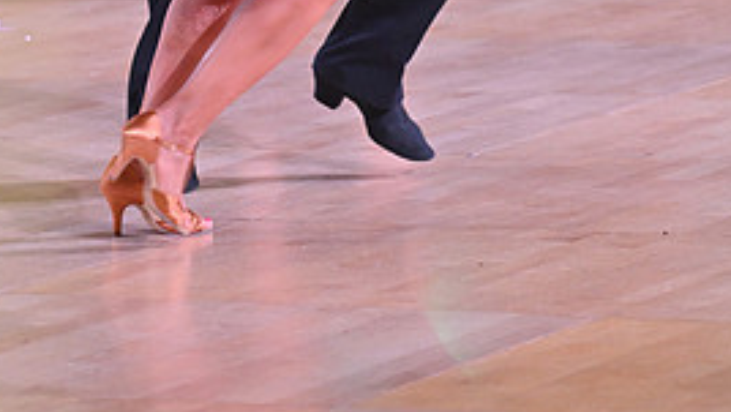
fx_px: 7466
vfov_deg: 3.1
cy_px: -273
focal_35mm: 385
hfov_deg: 5.6
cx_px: 443
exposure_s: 1/400
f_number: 5
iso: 4000
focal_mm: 170
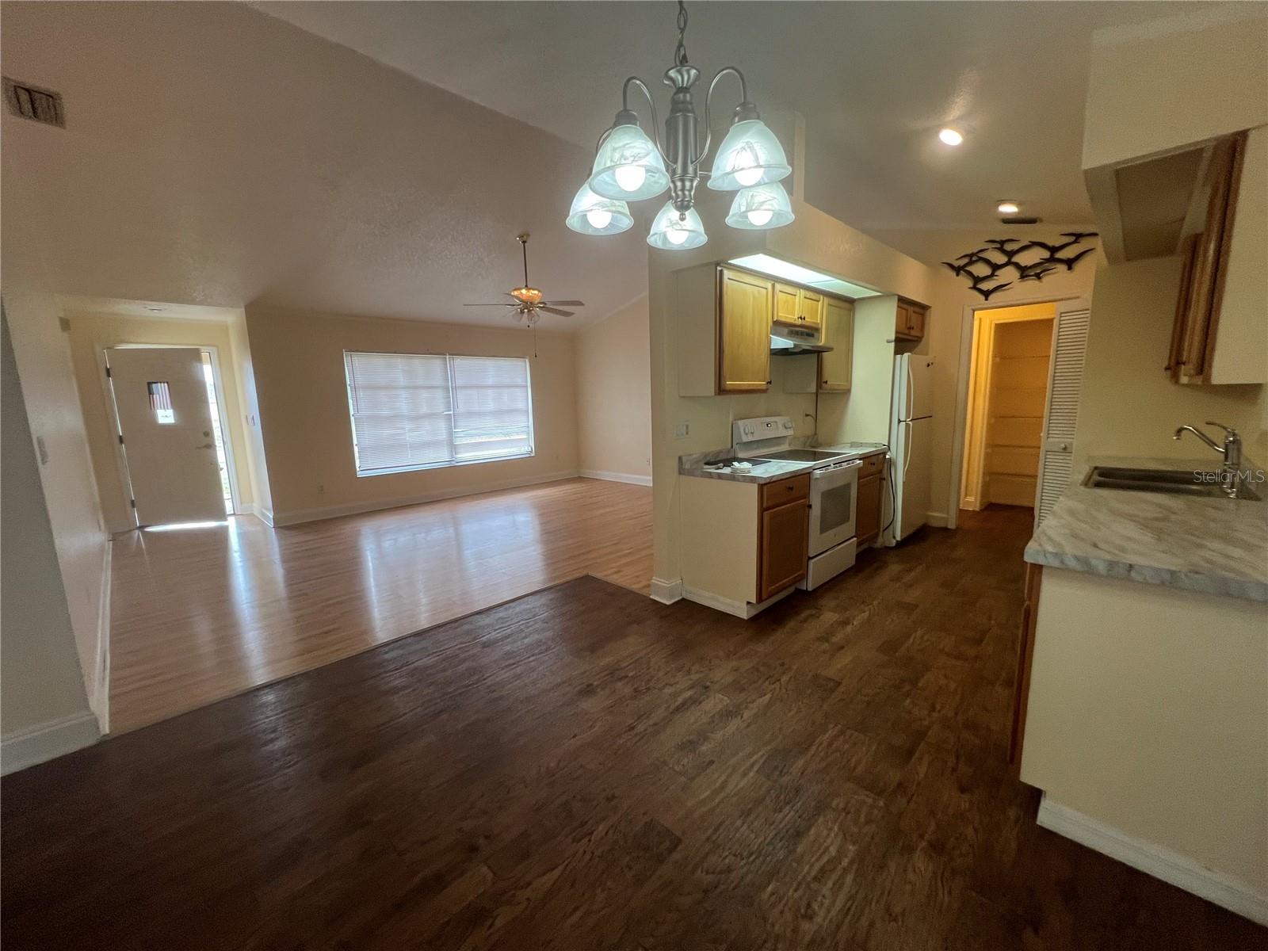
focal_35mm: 13
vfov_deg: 89.9
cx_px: 634
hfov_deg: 106.2
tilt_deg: -7.7
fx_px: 476
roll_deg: +0.4
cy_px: 476
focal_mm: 1.57
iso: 160
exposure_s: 1/120
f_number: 1.8
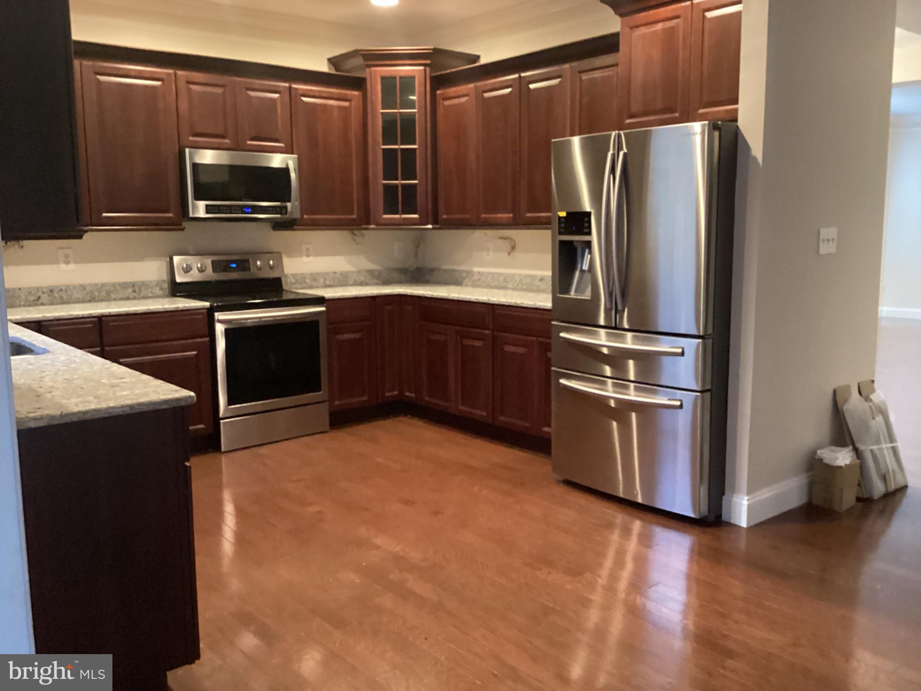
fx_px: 825
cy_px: 346
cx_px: 460
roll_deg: +0.4
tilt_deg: -10.2
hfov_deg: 58.4
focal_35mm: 31
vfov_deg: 45.4
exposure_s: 1/24
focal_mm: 3.3
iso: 640
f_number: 2.4
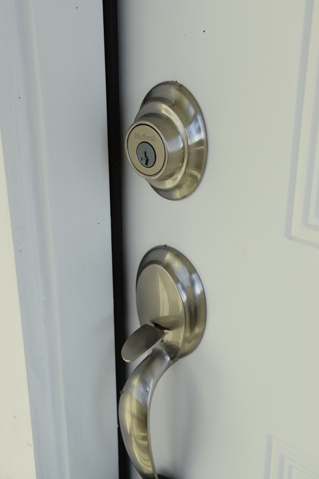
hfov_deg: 26.5
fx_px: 678
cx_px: 160
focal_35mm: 51
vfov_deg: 38.9
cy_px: 240
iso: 200
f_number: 9
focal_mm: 34
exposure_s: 1/320
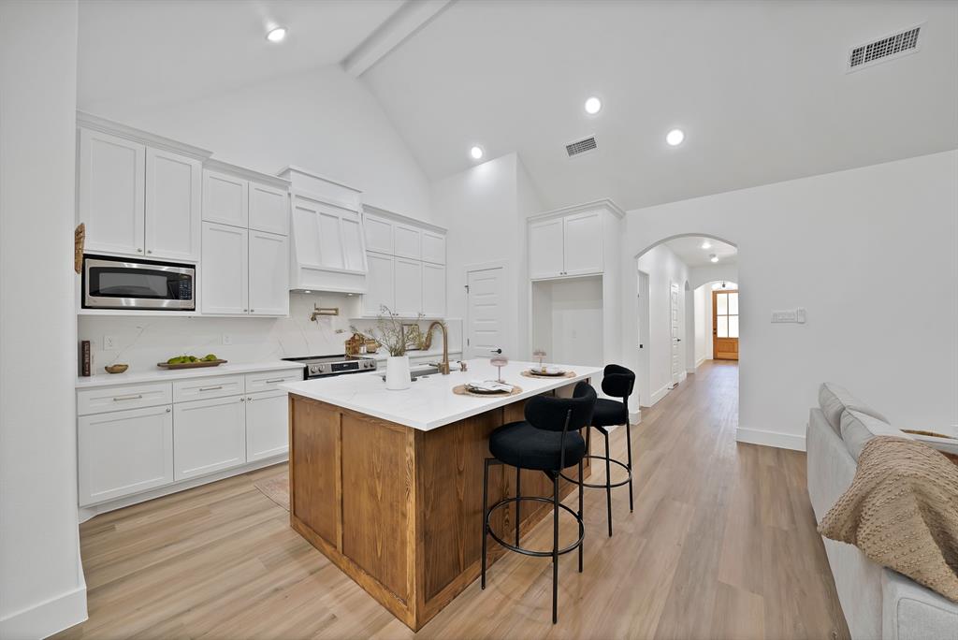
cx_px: 479
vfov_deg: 90.1
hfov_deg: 112.6
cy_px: 320
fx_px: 320
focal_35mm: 12
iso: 640
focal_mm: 12
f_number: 9
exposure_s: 1/4
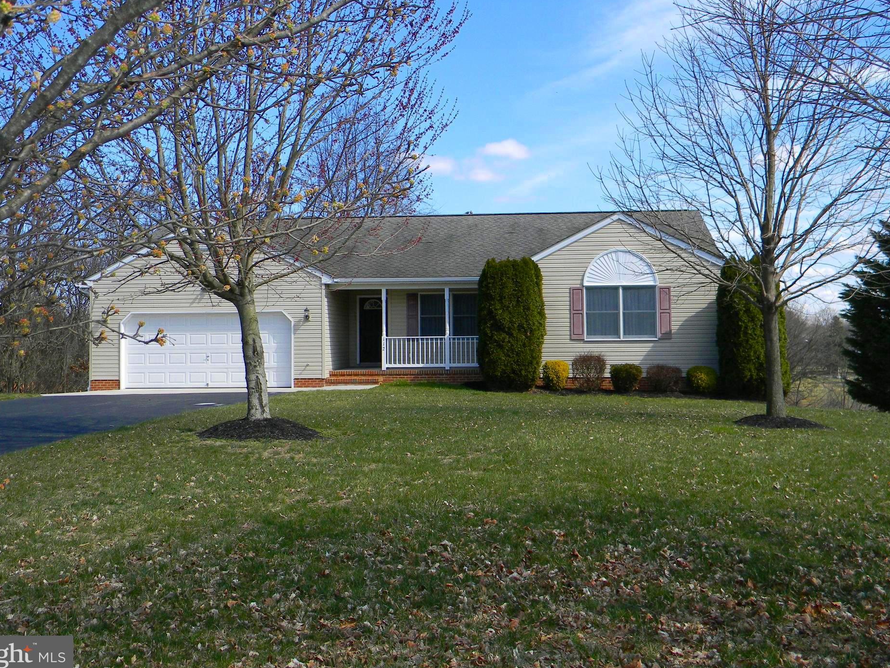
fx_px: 1028
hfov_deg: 46.8
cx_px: 447
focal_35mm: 40
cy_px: 304
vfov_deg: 35.9
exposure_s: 1/693
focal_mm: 6.4
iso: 112
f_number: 3.7
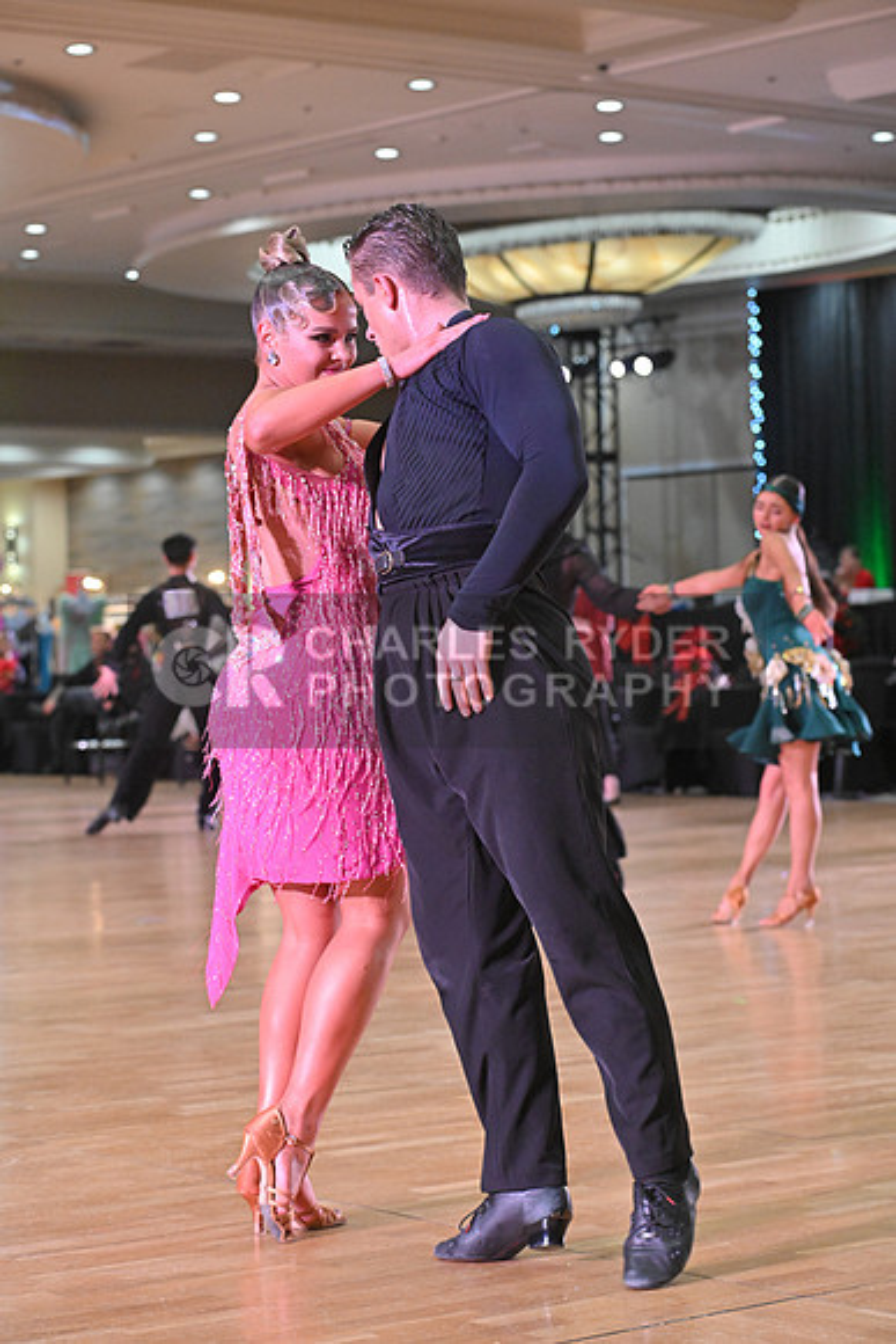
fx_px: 3209
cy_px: 672
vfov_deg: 23.6
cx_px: 448
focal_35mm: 86
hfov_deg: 15.9
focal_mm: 86
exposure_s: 1/400
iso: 5000
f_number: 5.6
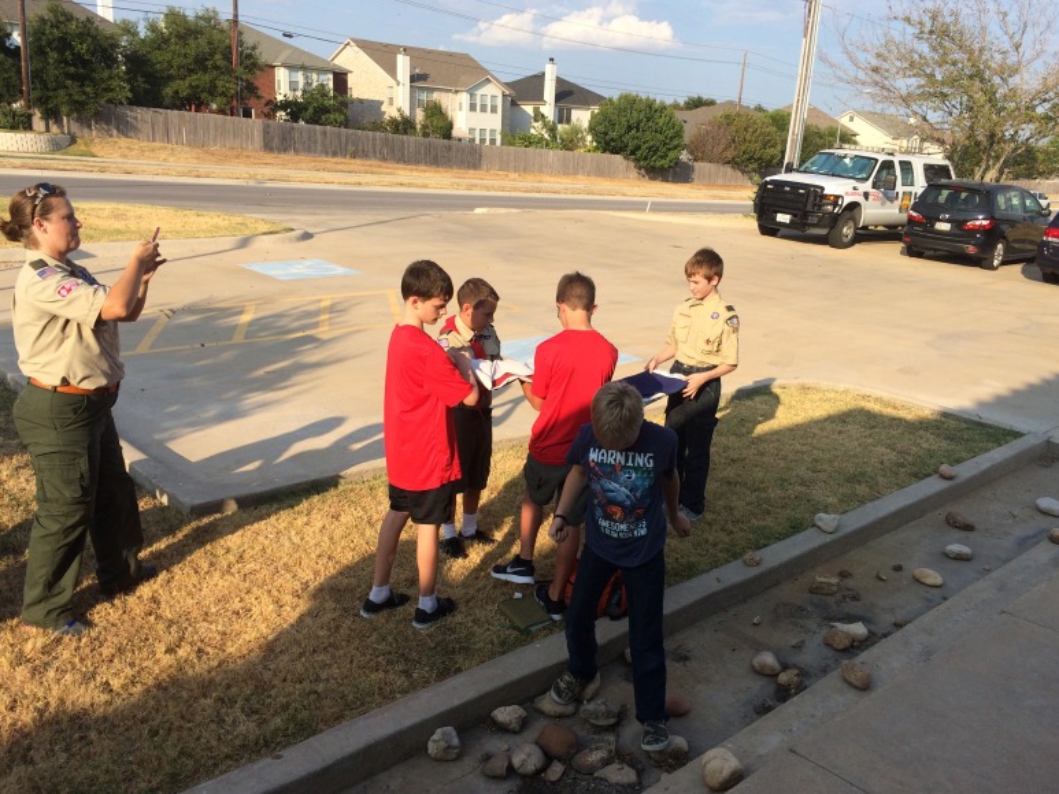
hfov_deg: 60.0
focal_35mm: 30
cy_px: 405
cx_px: 540
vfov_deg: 46.8
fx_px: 918
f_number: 2.2
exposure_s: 1/1414
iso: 32
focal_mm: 4.15
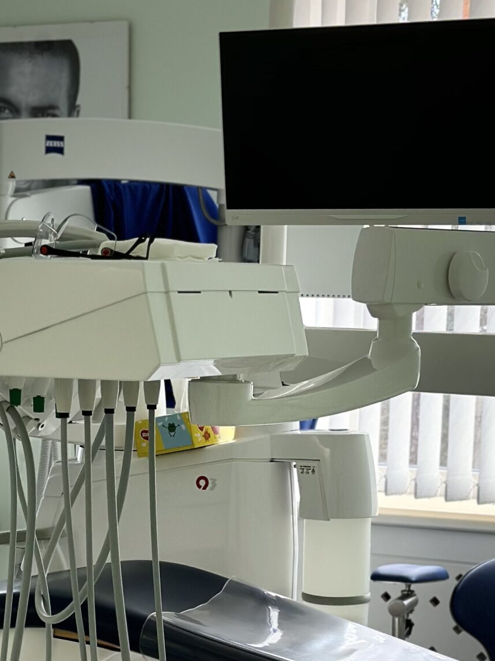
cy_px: 530
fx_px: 2040
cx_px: 121
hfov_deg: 13.8
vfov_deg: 18.2
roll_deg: -1.1
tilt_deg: -7.0
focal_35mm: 107
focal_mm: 6.86
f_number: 1.78
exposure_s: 1/100
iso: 80
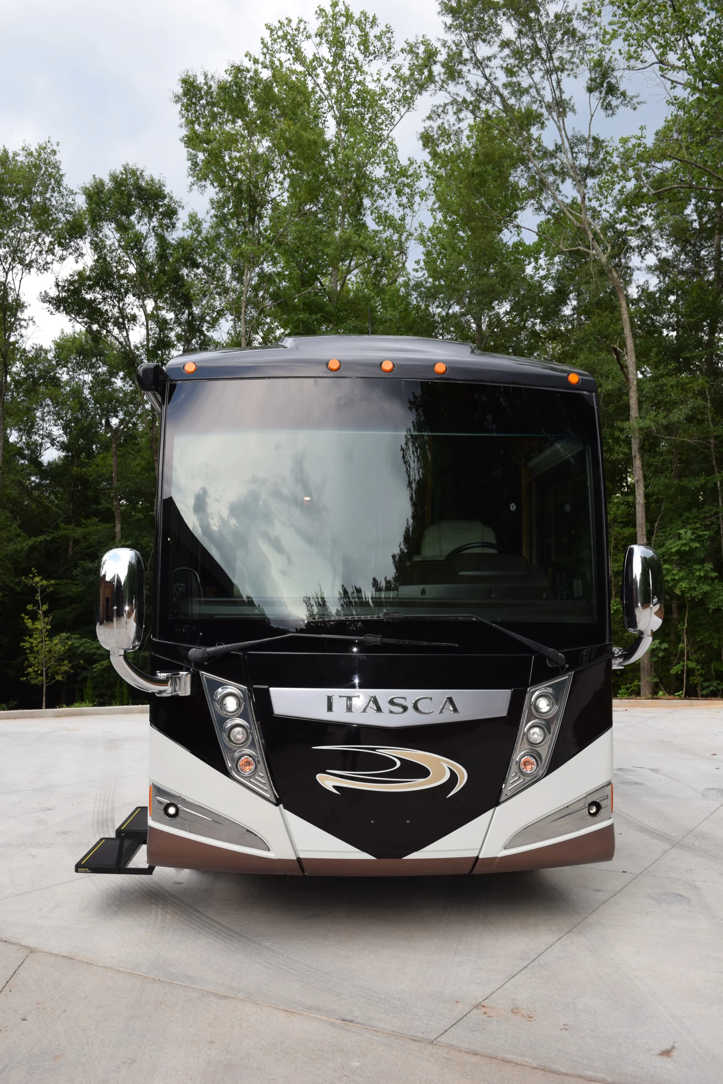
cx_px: 362
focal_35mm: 33
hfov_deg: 40.0
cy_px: 542
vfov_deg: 57.2
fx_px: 994
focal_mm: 22
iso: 220
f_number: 5.6
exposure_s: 1/125
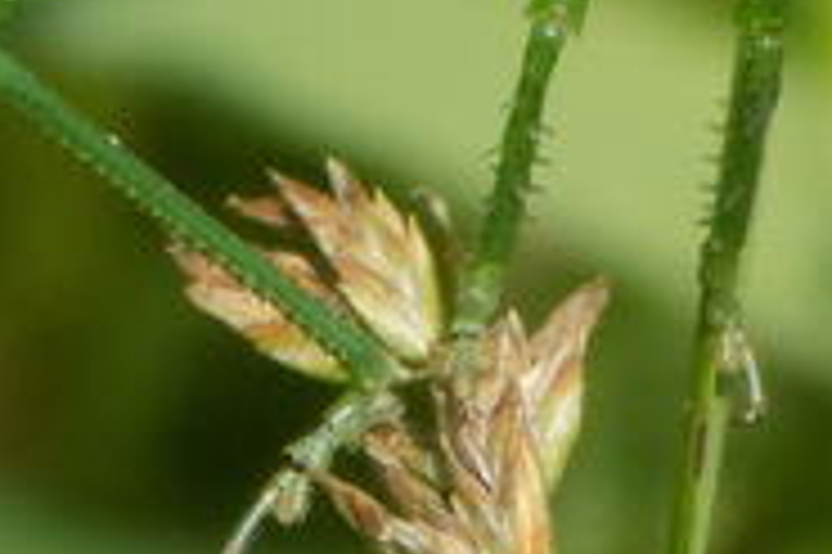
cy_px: -288
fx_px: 17040
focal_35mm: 738
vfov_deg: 1.9
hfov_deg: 2.8
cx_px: 614
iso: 80
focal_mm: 27.3
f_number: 5.2
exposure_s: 1/400
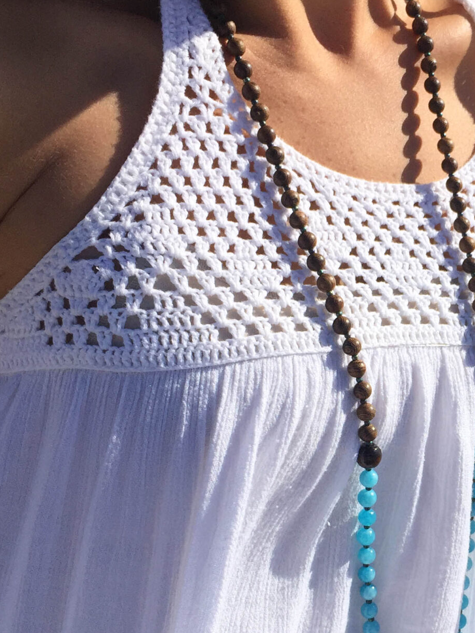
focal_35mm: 61
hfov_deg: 23.2
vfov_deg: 31.5
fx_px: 1116
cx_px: 457
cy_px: 415
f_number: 2.2
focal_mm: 4.15
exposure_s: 1/4950
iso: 32
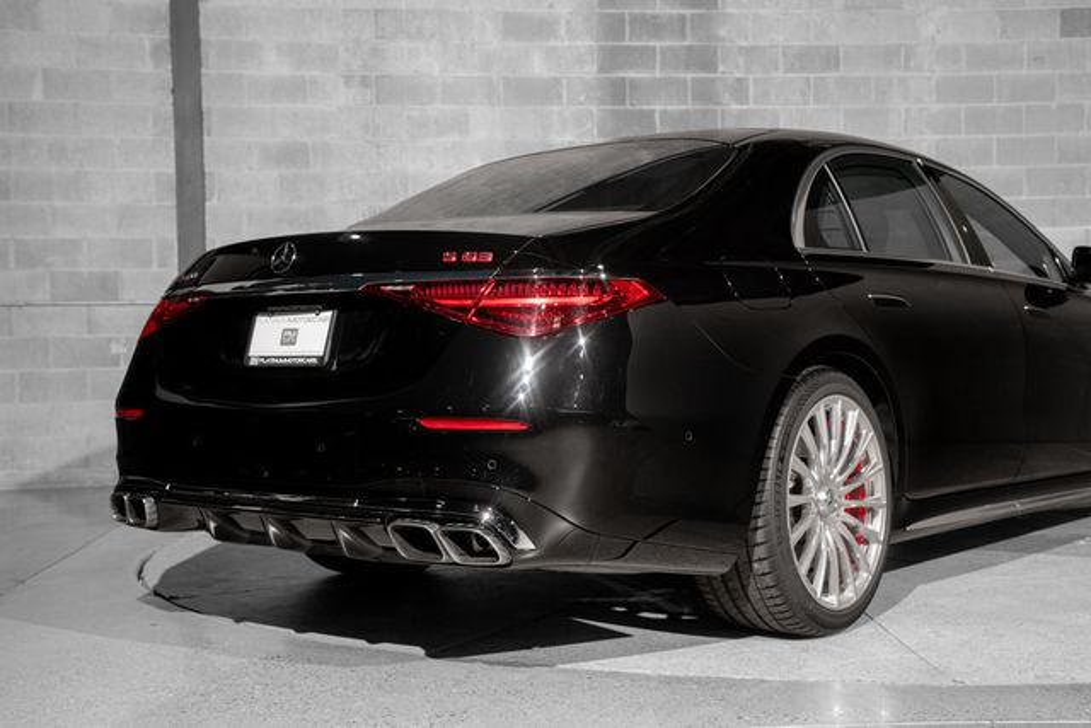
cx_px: 546
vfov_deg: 30.5
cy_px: 364
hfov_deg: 44.5
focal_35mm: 44
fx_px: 1334
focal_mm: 44
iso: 320
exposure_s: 1/50
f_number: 5.6
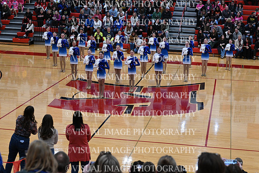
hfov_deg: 28.5
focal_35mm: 71
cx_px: 131
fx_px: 511
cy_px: 86
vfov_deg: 19.2
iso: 4000
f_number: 4
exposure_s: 1/400
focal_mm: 70
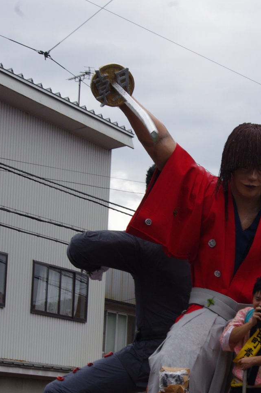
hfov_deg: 10.0
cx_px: 213
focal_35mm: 136
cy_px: 285
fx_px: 1483
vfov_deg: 15.0
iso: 400
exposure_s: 1/125
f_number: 11
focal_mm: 55
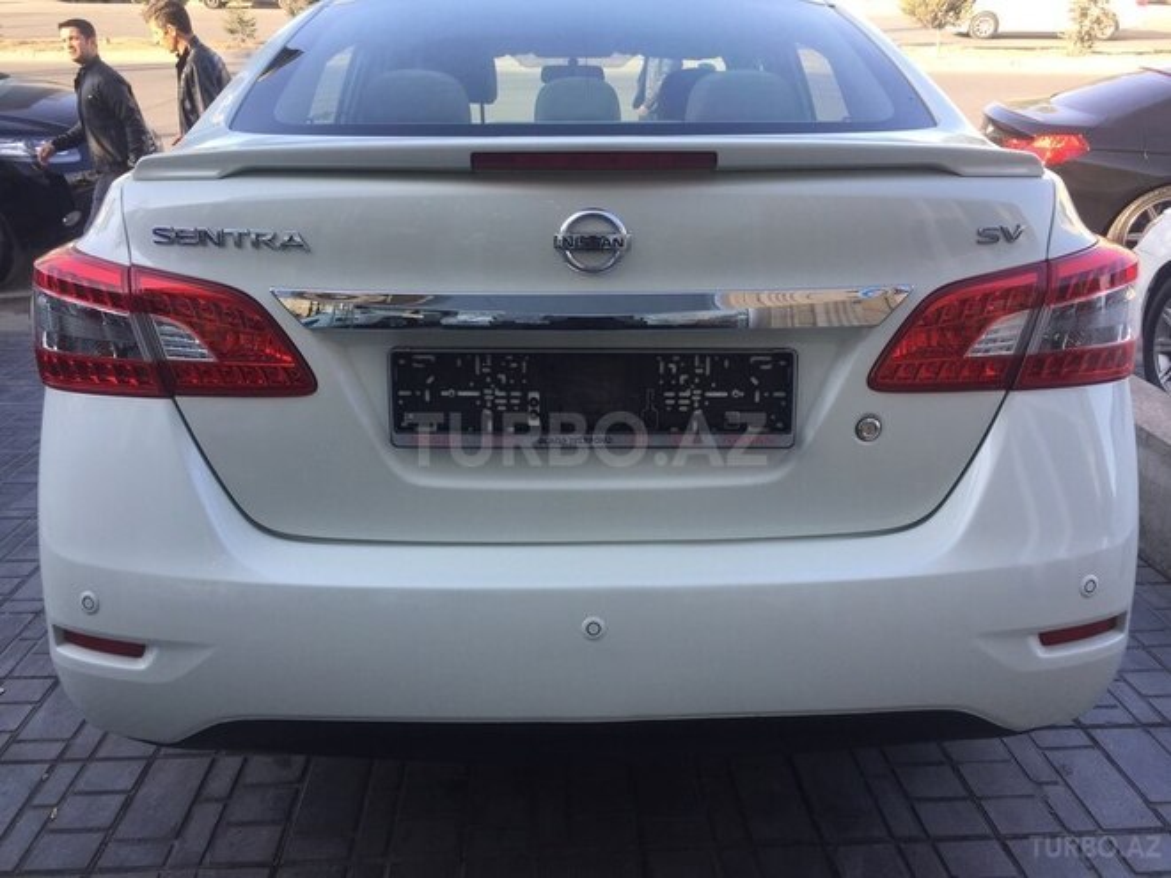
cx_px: 586
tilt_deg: -25.6
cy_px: 439
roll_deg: -0.2
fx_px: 981
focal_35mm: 29
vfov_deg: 48.2
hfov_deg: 61.7
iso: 32
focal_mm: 4.15
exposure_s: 1/246
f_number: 2.2
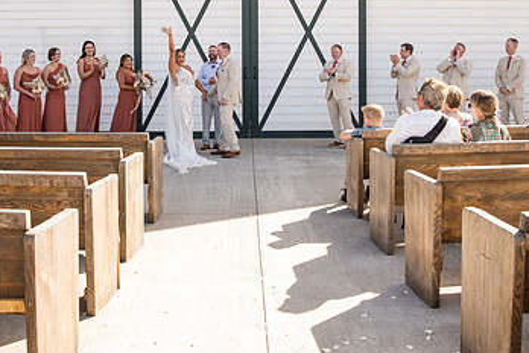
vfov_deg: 32.7
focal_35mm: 40
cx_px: 245
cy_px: 81
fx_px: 588
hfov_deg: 48.4
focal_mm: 24
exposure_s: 1/500
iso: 250
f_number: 4
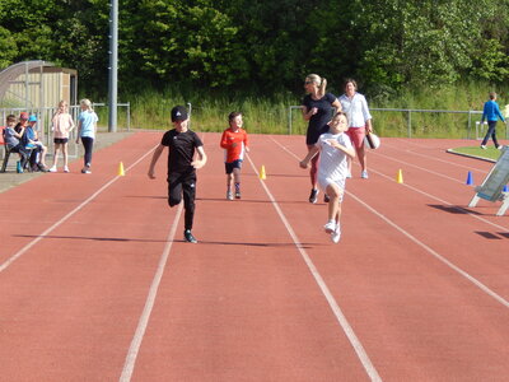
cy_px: 191
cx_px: 254
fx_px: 3073
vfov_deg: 7.1
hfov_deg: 9.5
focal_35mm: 209
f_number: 5.4
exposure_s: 1/400
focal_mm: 37.1
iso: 125
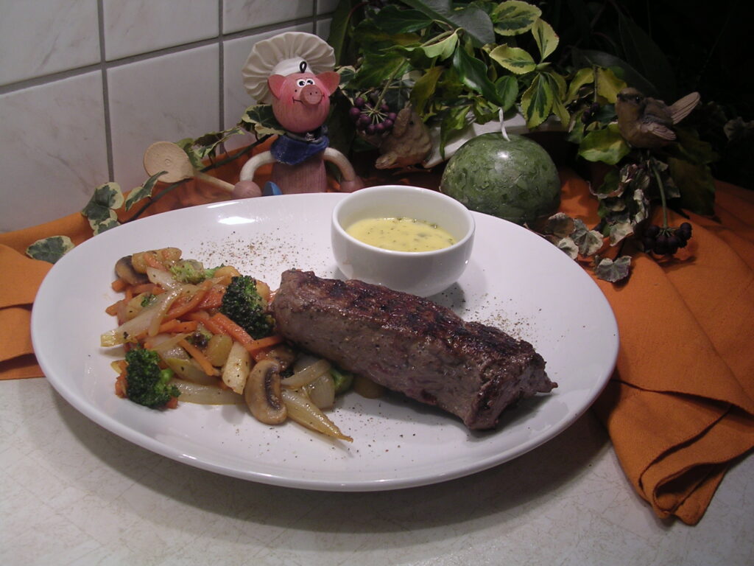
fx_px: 828
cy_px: 283
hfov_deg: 49.0
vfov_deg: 37.7
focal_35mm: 38
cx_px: 377
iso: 100
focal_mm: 5.8
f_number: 2.8
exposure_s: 1/53.6
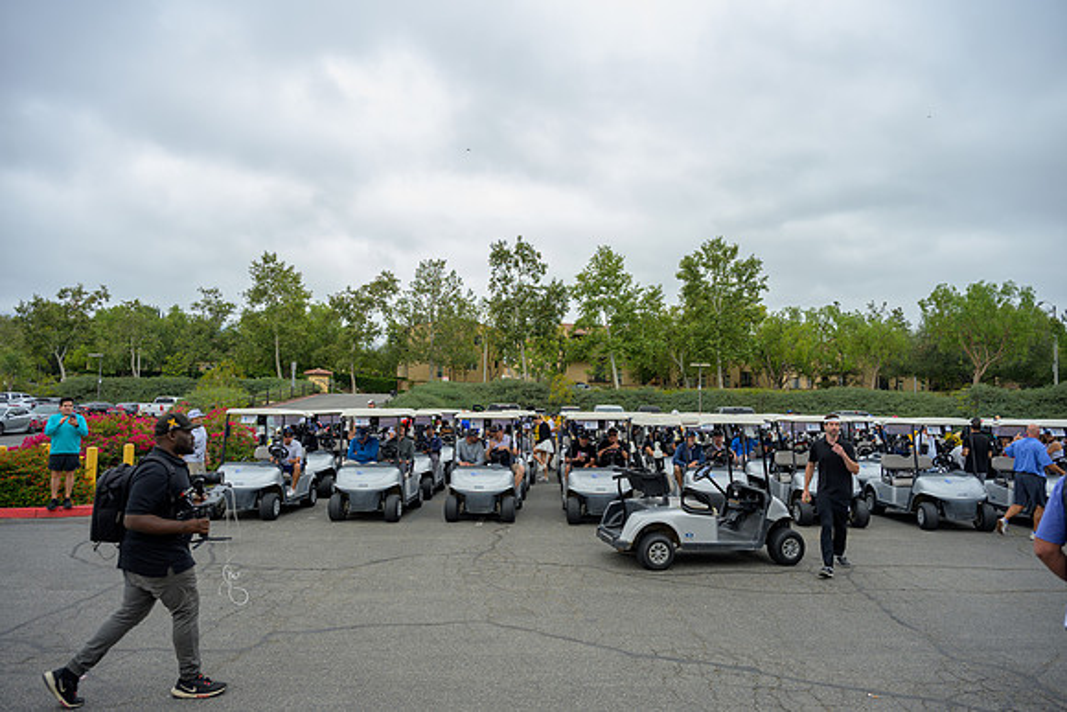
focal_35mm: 24
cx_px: 534
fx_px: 711
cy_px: 356
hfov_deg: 73.7
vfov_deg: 53.2
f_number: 4
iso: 100
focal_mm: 24
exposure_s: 1/200
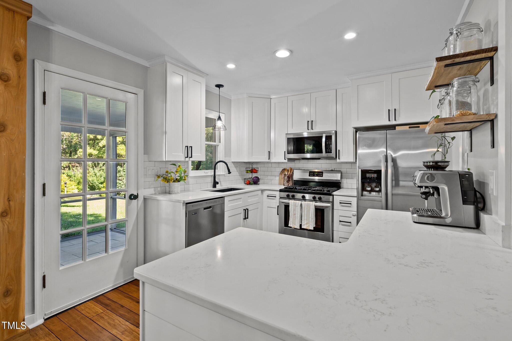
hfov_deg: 96.7
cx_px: 256
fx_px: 228
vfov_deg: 73.7
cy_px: 170
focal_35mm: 16
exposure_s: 1/2
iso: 400
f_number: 8
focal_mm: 16
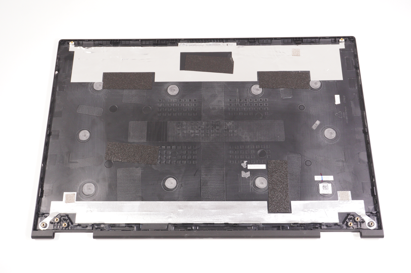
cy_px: 136
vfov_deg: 33.0
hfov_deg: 48.0
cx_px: 206
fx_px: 462
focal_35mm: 40
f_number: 5.6
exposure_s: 1/200
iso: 1000
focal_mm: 27
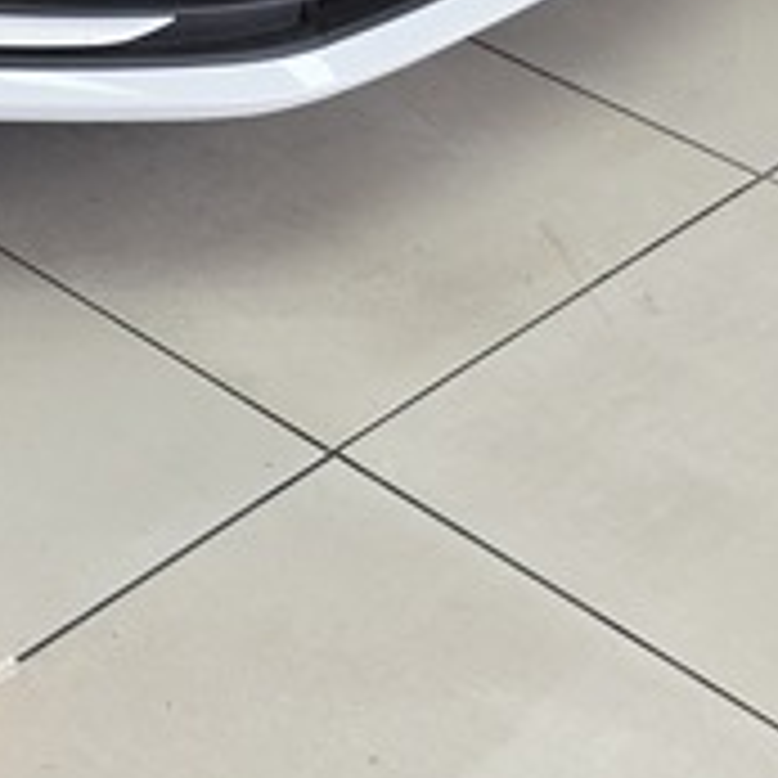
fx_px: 3051
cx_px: -391
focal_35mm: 120
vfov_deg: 12.4
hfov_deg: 13.7
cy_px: -881
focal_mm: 6.3
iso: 50
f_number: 1.7
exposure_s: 1/100
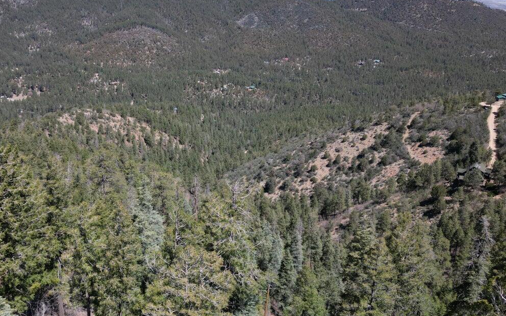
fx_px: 483
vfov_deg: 36.1
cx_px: 193
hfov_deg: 54.8
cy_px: 191
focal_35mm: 35
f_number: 1.7
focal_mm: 6.72
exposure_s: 1/40
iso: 110
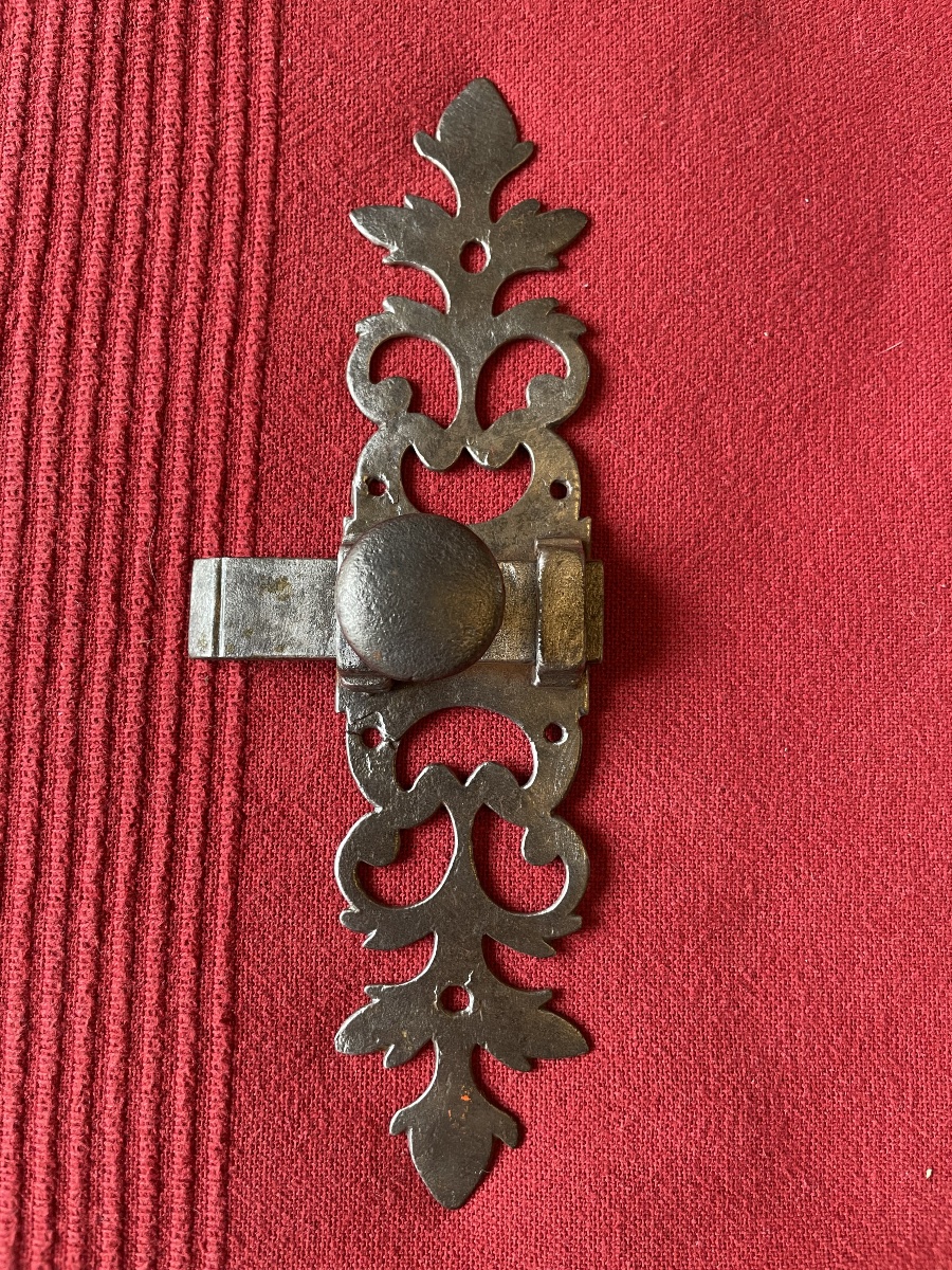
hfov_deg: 53.1
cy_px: 635
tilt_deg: -85.1
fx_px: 953
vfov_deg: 67.3
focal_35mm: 26
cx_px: 476
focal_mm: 4.2
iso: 160
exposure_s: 1/50
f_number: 1.6
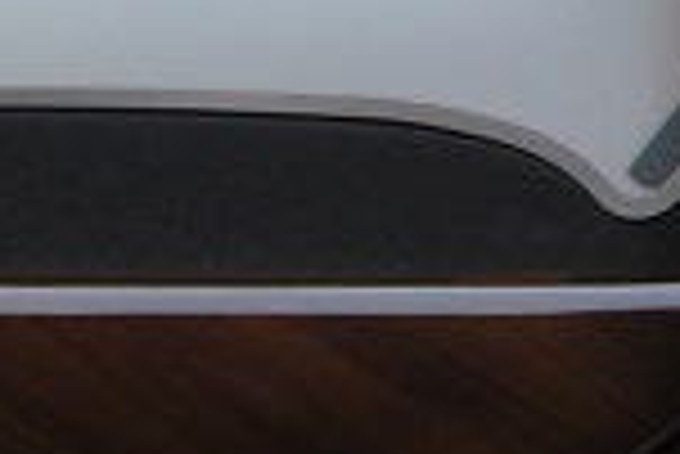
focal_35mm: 108
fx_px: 2042
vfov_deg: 11.9
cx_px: 149
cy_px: -306
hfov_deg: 18.7
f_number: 3
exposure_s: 1/60
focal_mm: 5.2
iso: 400
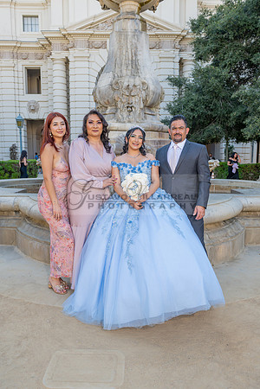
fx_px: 303
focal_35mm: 28
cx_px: 130
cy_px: 194
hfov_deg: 46.4
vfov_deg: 65.5
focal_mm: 28
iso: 200
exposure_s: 1/200
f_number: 4
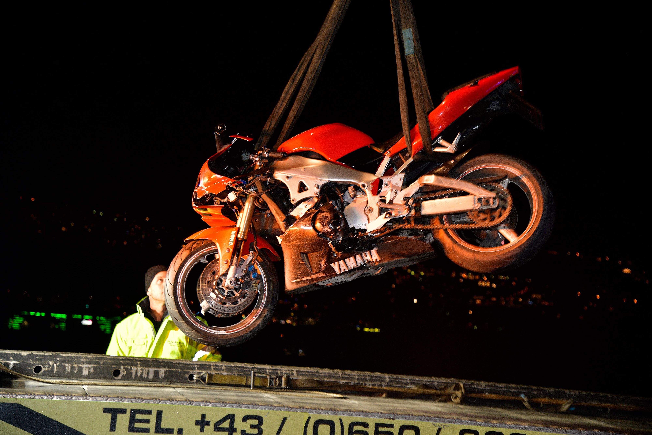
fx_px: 1268
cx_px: 326
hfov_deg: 28.8
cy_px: 218
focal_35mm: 70
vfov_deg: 19.5
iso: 640
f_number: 4
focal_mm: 70
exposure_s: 1/30
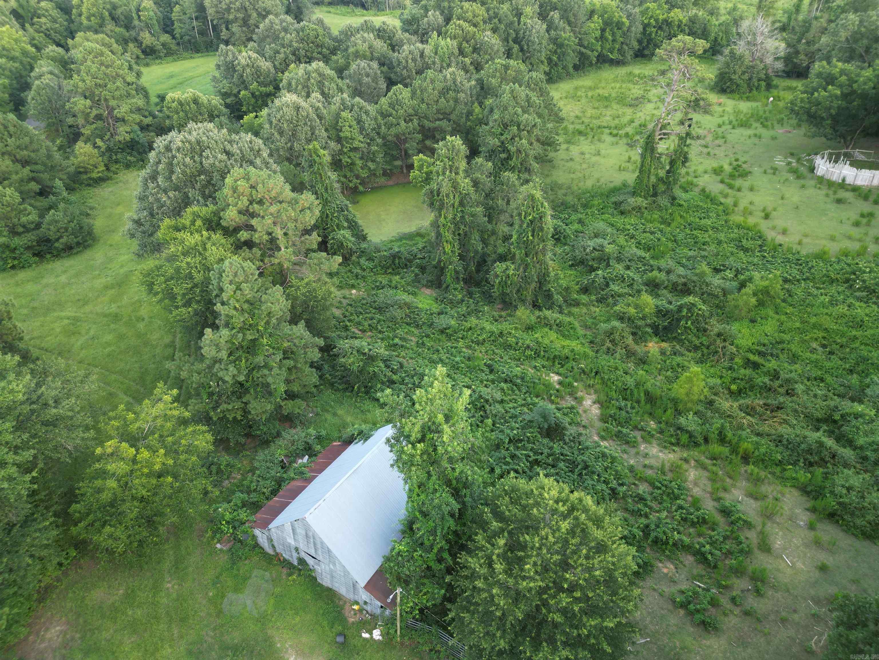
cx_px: 440
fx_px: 609
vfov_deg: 56.8
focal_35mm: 24
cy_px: 330
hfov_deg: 71.6
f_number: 1.7
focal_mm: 6.72
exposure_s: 1/125
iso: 100
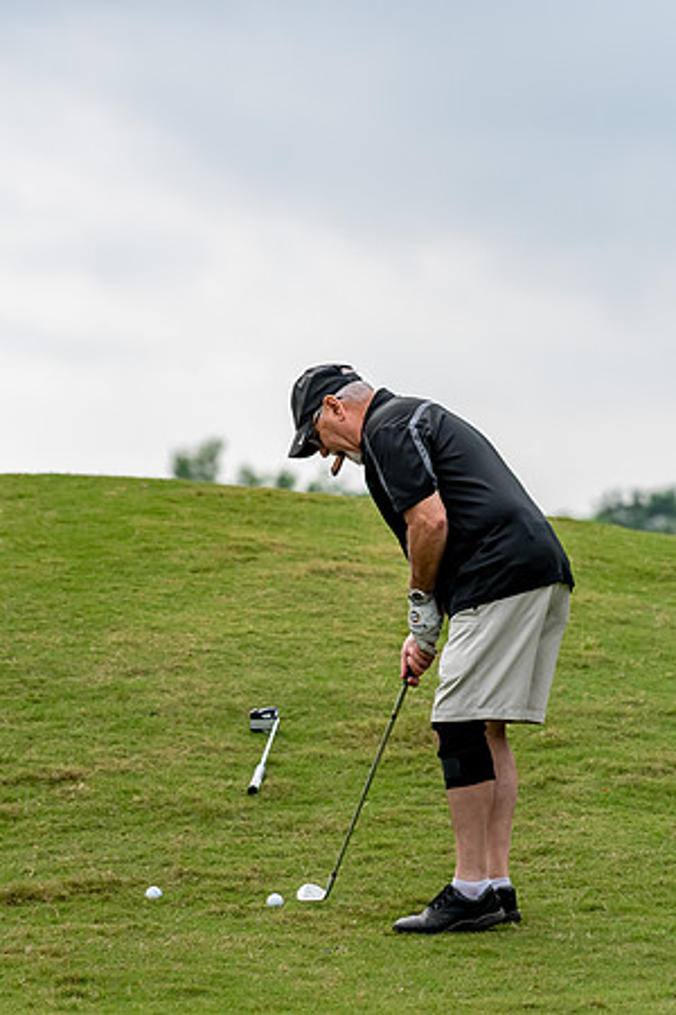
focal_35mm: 315
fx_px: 8872
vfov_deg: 6.5
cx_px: 338
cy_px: 508
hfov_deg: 4.4
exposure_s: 1/2000
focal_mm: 210
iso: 1000
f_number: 5.6
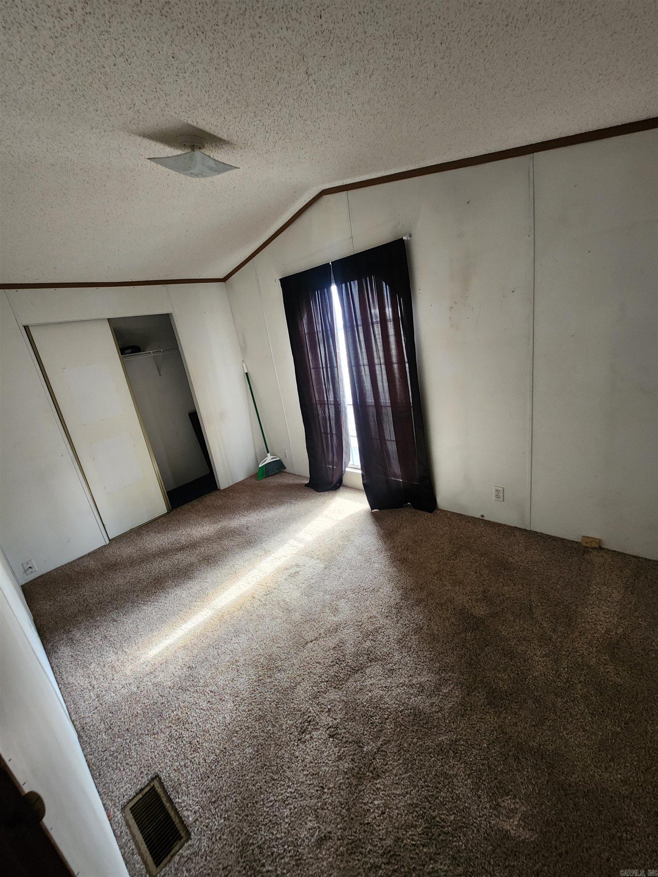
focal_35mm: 13
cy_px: 438
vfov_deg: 106.2
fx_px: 329
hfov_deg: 89.9
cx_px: 329
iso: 400
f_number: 2.2
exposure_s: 1/40
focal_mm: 2.2
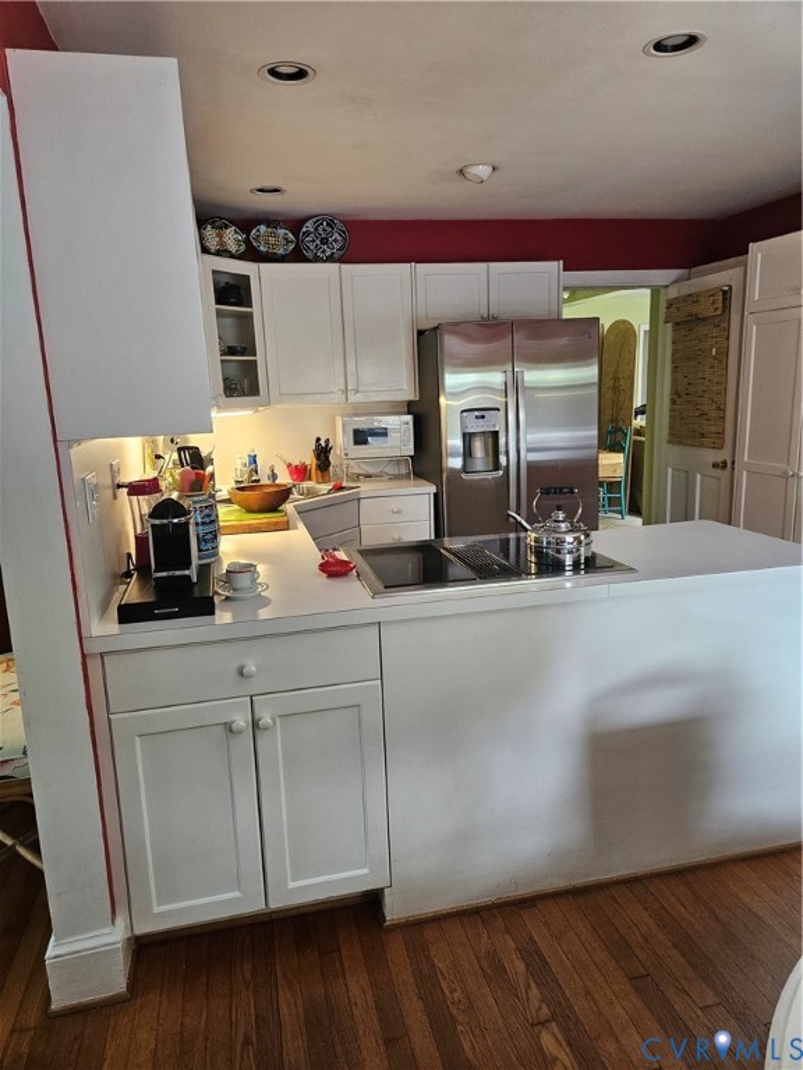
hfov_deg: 58.9
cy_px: 535
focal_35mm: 23
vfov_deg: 73.9
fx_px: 711
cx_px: 402
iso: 200
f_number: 1.8
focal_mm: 5.4
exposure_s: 1/120
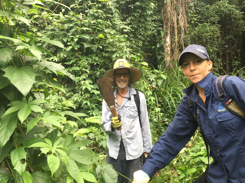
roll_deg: +3.9
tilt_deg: -0.2
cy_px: 92
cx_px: 122
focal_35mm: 29
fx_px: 205
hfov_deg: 61.7
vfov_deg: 48.2
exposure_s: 1/100
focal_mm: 4.15
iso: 50
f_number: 2.2
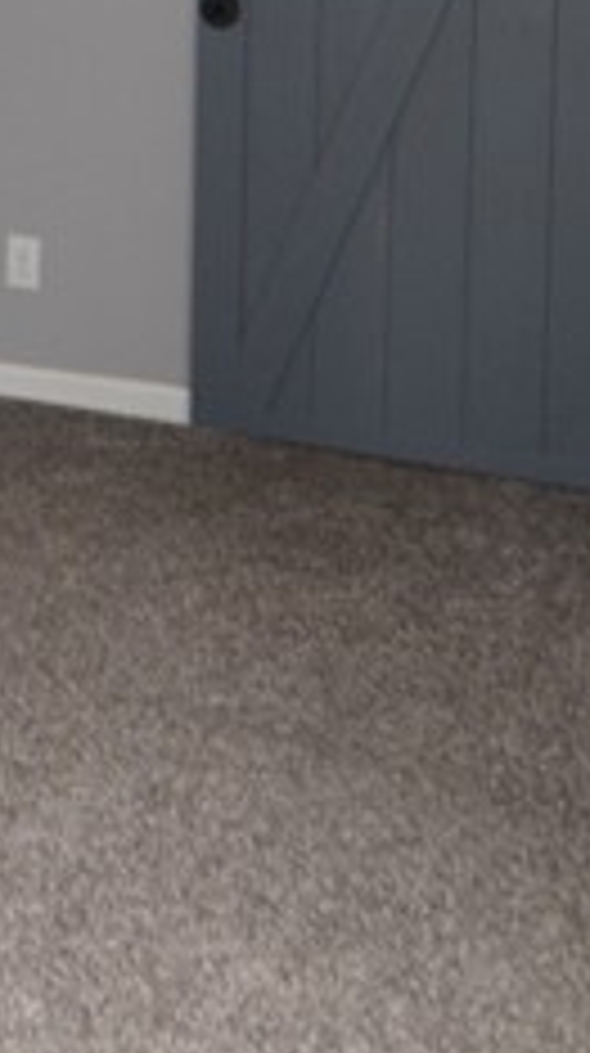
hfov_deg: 12.9
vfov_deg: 24.7
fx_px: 2245
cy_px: -97
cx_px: -615
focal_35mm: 80
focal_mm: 11
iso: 320
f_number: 2.8
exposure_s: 1/125
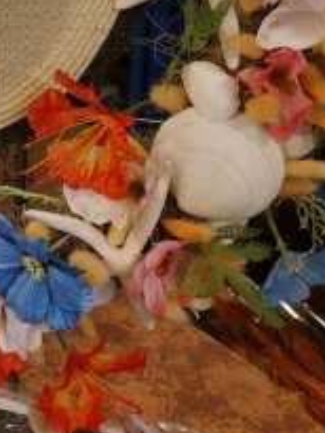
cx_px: -72
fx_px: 975
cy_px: -81
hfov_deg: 17.9
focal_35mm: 78
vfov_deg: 23.0
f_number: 1.8
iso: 400
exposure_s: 1/50
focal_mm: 5.23
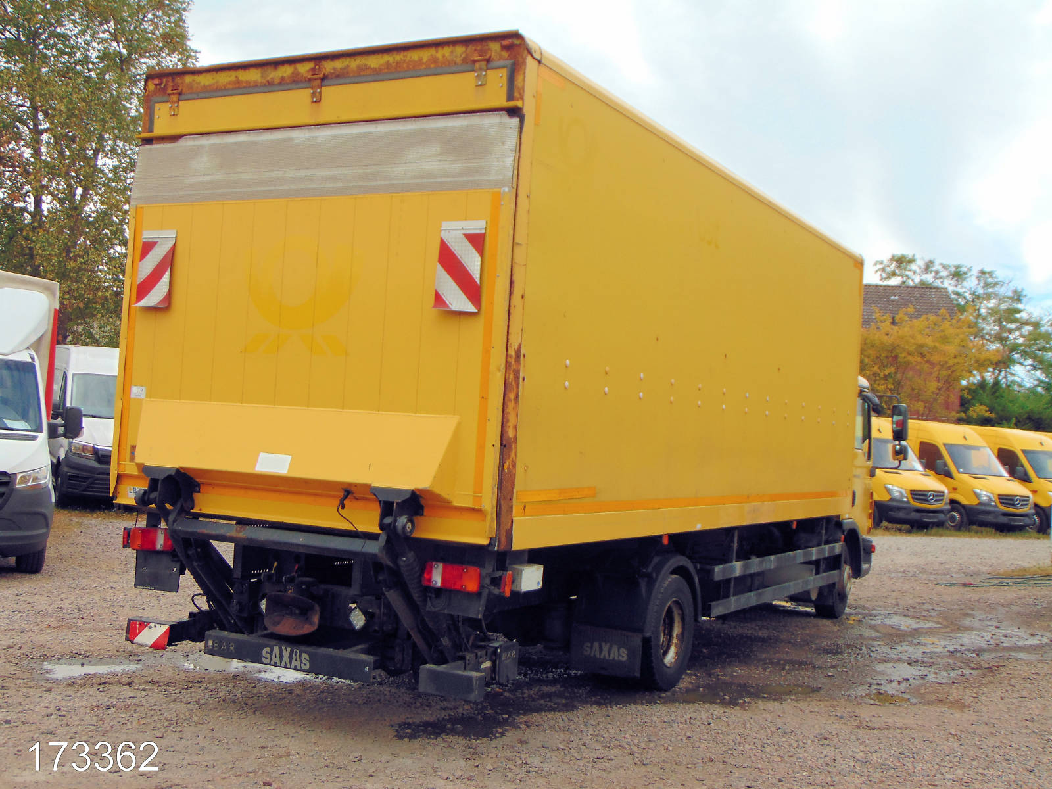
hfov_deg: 44.8
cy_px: 394
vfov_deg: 34.3
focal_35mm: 42
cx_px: 526
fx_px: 1276
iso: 80
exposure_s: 1/320
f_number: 3.3
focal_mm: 7.6
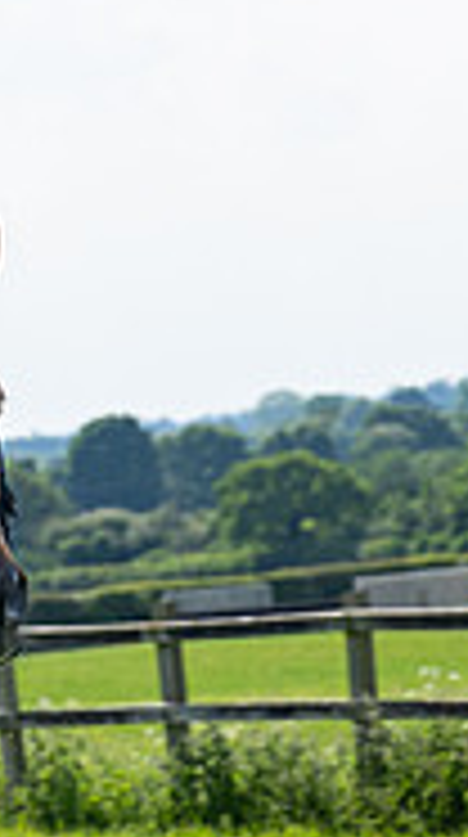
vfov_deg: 6.5
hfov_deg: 3.7
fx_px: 7313
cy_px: 607
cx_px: -65
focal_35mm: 330
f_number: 5
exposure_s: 1/1000
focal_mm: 70
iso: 200
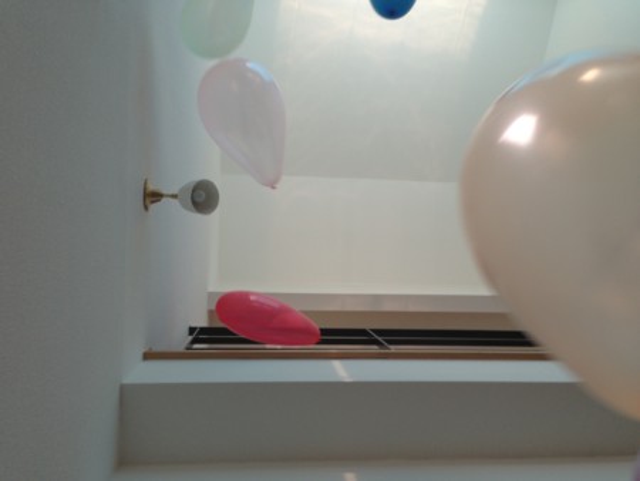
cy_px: 240
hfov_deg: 55.3
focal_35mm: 33
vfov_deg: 43.0
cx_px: 320
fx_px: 610
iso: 64
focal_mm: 4.13
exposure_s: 1/60
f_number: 2.4
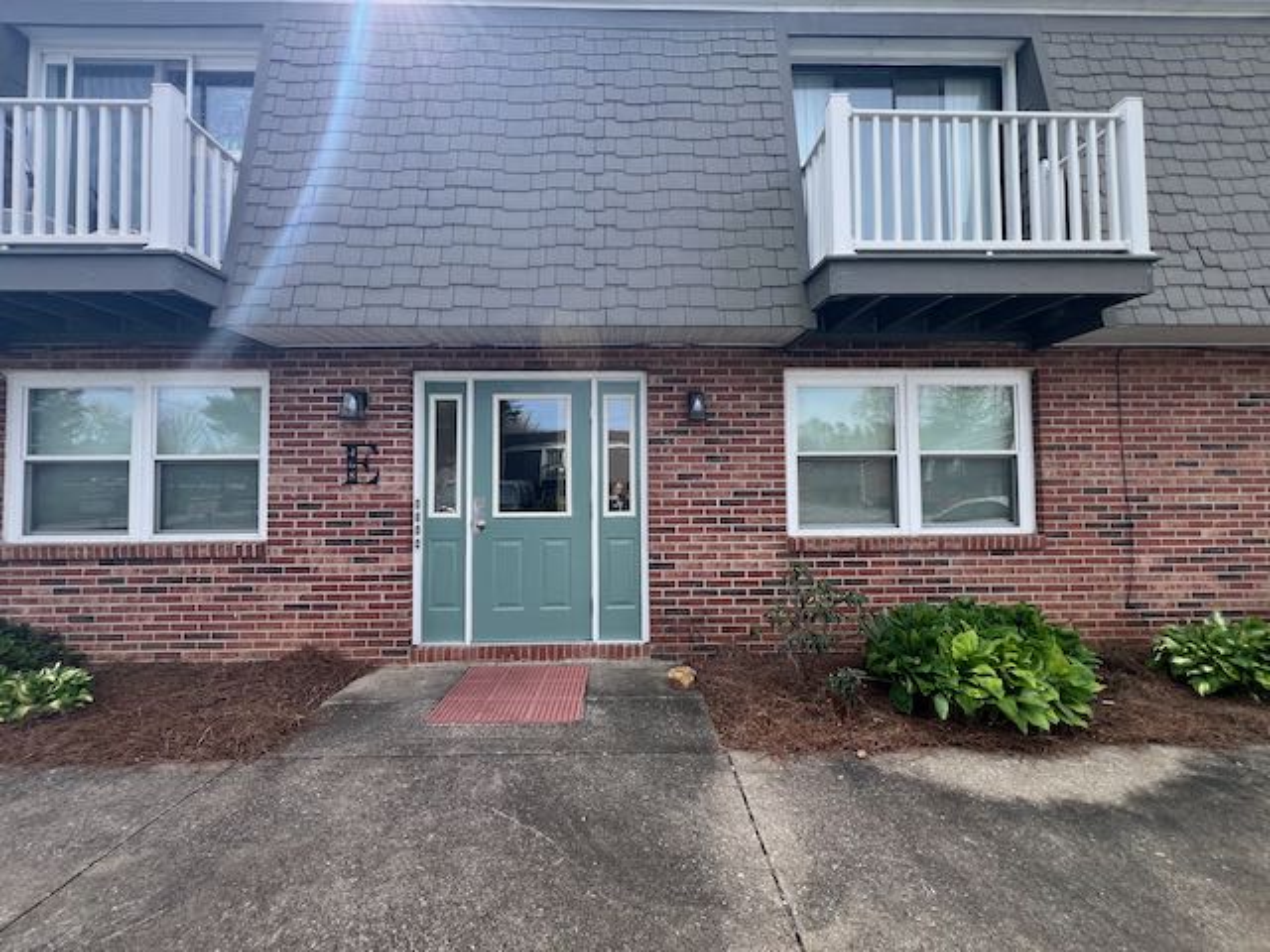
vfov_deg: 89.9
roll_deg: +1.0
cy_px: 476
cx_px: 635
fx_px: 477
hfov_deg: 106.2
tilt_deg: +1.6
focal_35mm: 13
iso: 32
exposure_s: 1/408
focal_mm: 1.57
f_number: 1.8
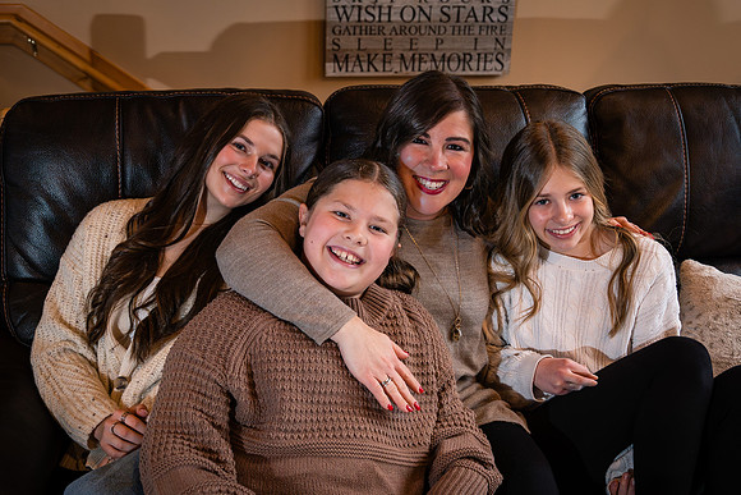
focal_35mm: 48
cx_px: 360
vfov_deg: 28.3
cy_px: 266
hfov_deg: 41.4
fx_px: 981
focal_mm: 30
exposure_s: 1/160
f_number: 4
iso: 800
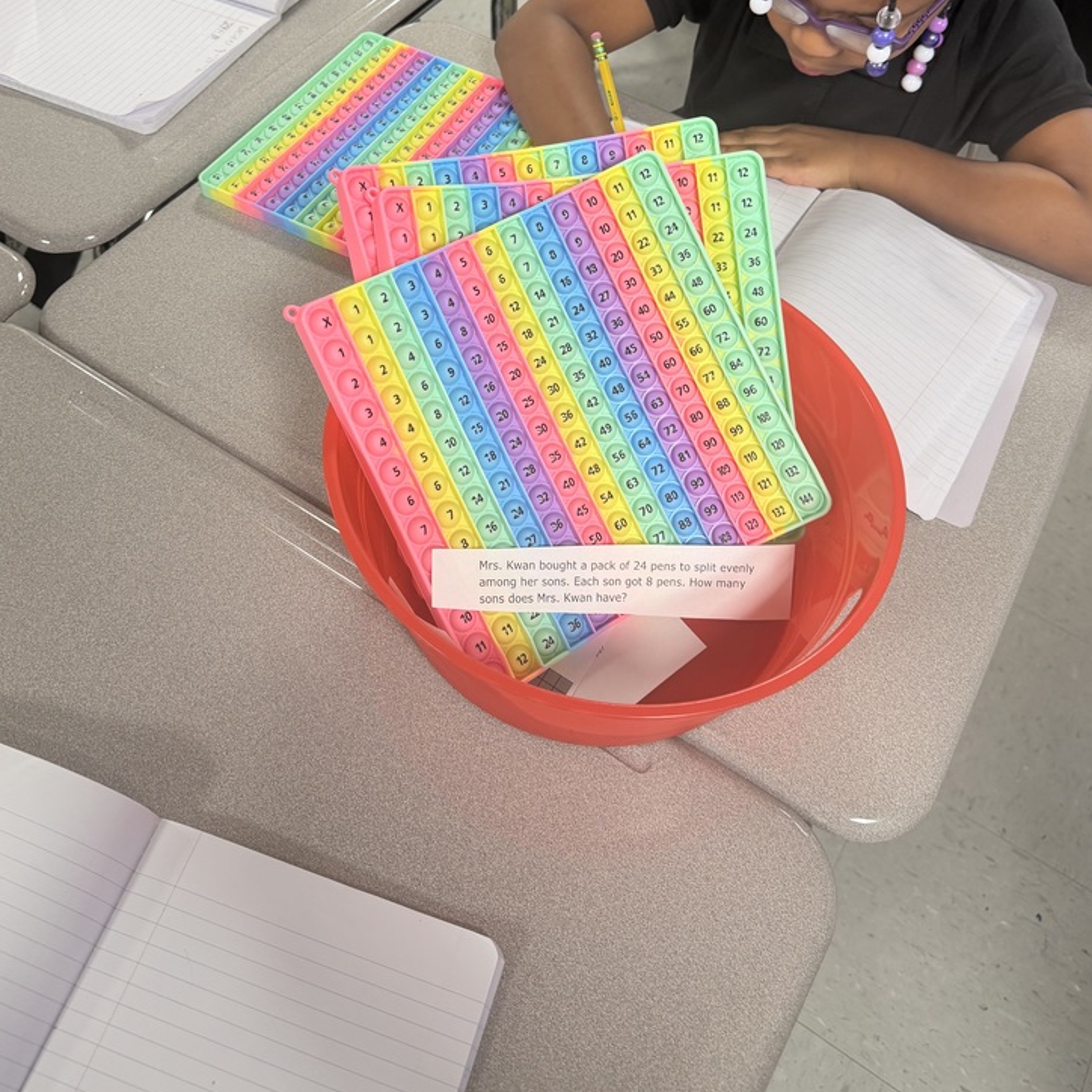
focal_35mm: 30
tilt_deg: -50.7
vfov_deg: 52.8
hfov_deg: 54.0
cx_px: 546
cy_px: 351
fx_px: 1071
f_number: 1.78
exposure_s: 1/60
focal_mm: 6.76
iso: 125
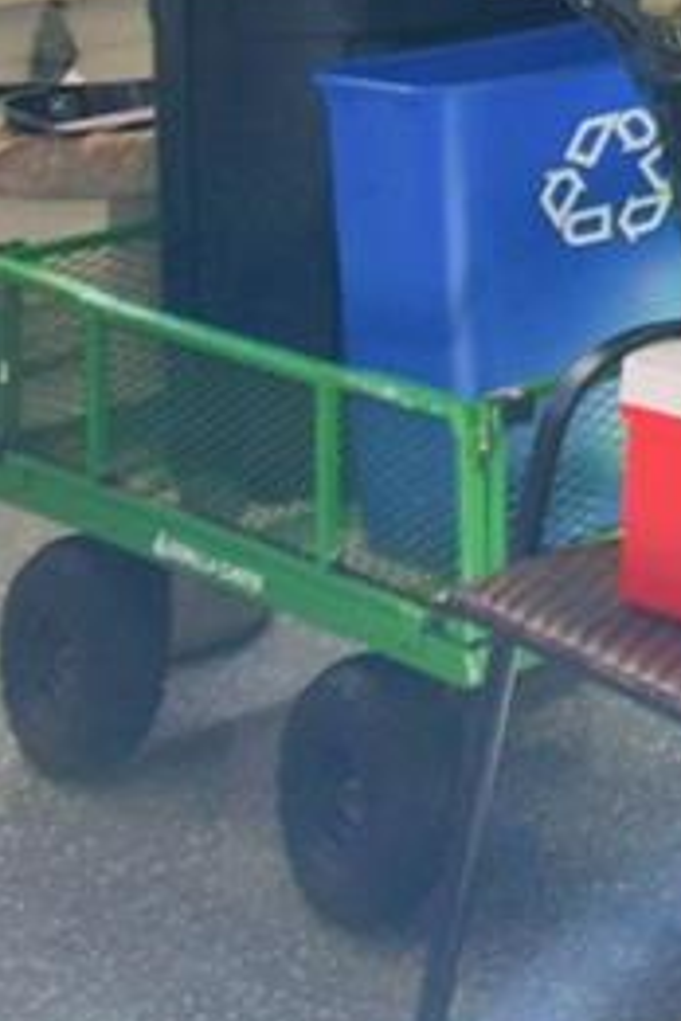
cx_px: 2121
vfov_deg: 18.6
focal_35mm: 92
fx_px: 2610
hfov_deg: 10.2
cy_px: -657
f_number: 4.5
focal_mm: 10
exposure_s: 1/60
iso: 160
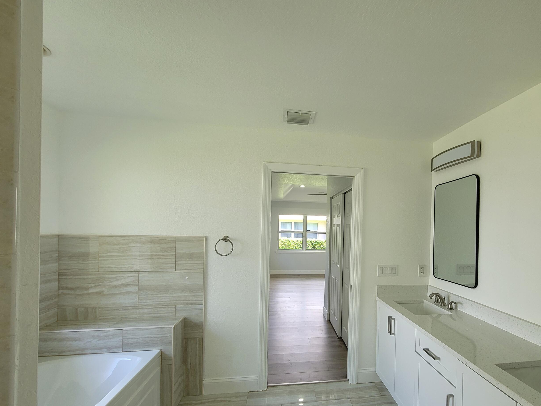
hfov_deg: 92.9
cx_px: 332
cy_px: 234
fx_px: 250
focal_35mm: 16
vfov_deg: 77.6
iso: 125
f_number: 2.2
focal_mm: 2.2
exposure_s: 1/60
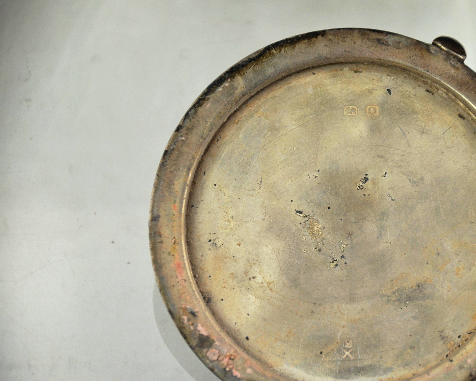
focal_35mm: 279
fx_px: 3927
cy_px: 228
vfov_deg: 5.6
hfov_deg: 6.9
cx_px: 341
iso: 450
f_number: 5.6
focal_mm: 135
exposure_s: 1/250
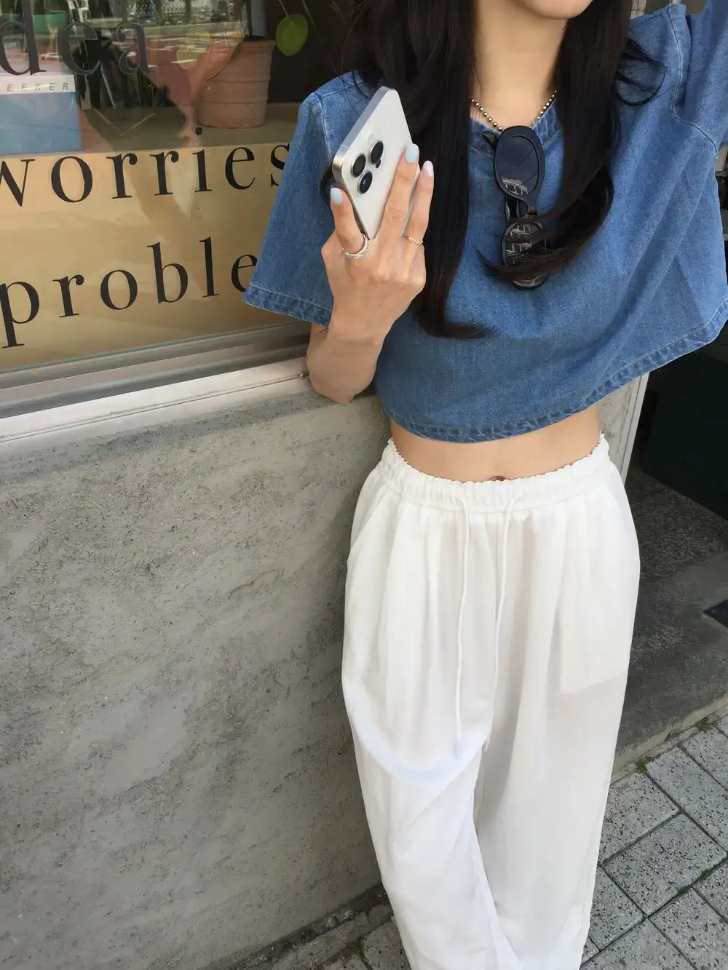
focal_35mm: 29
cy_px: 485
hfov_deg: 48.2
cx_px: 364
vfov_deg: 61.7
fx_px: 813
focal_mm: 4.15
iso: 32
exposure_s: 1/682
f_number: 2.2
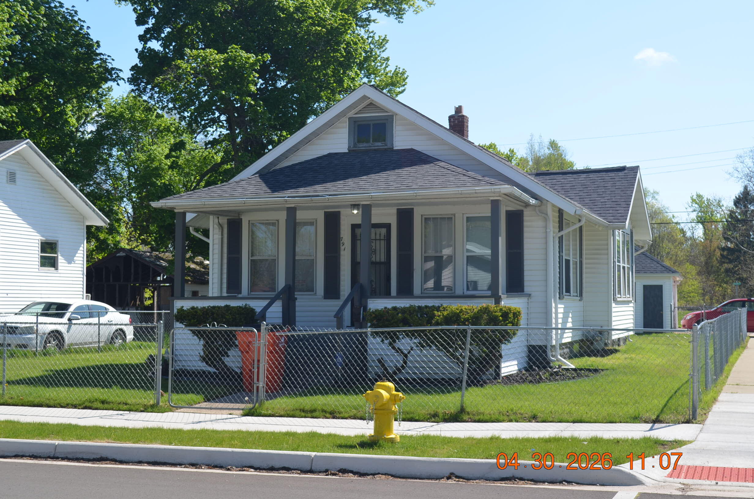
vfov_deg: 28.0
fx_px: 1003
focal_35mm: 48
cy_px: 250
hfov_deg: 41.2
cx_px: 377
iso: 200
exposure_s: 1/200
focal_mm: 32
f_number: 7.1
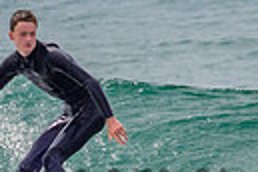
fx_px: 25805
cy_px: 161
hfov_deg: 0.6
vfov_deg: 0.4
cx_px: 34
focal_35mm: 3601
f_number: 11
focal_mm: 800
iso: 720
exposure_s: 1/2000
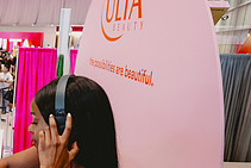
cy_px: 126
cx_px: -26
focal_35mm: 48
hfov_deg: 35.1
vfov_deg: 27.7
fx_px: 335
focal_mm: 17.5
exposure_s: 1/160
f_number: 5
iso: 4000
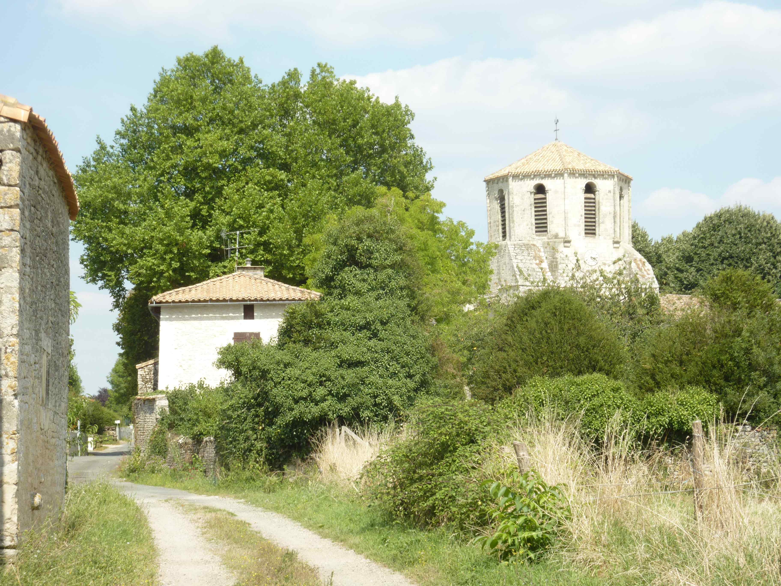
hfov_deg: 21.8
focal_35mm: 90
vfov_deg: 16.4
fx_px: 2031
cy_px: 293
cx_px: 390
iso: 80
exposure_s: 1/320
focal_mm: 14.7
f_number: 4.3
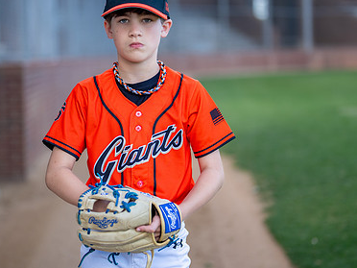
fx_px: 887
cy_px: 104
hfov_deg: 22.7
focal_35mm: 86
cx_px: 142
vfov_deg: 17.1
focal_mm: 50
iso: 125
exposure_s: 1/2000
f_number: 1.2
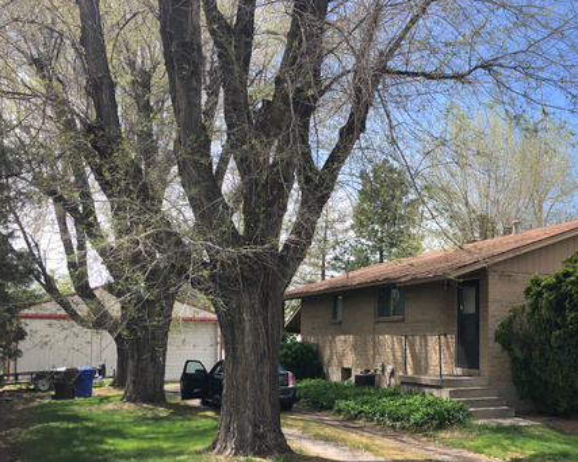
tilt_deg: +1.2
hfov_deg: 44.1
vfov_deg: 35.9
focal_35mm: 41
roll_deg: -2.2
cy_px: 322
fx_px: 701
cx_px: 391
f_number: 1.8
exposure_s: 1/934
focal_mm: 3.99
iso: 20
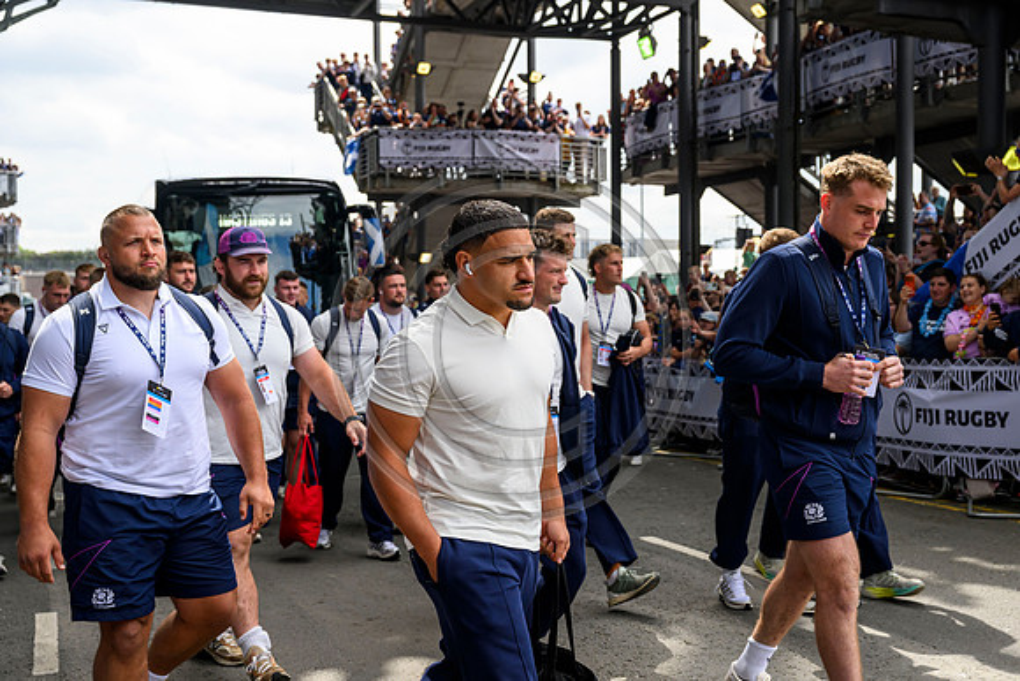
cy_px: 340
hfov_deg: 47.4
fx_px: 1162
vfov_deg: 32.6
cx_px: 510
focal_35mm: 41
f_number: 4.5
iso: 500
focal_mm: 41
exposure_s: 1/1600
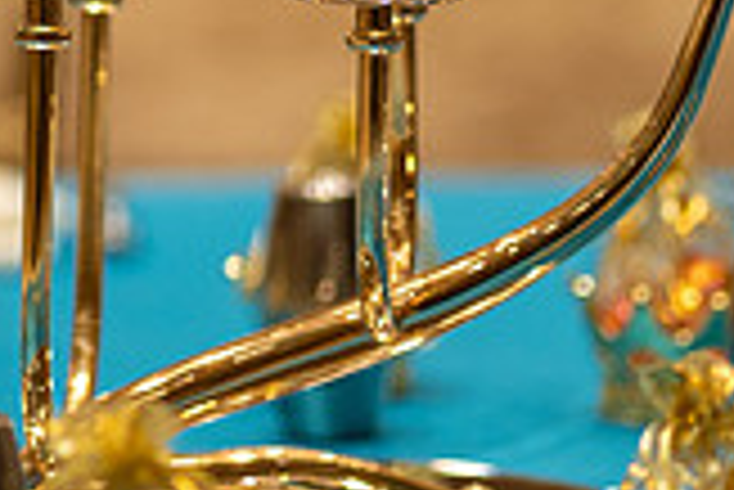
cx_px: 198
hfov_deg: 6.8
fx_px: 6163
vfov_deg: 4.6
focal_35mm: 302
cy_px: 65
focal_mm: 85
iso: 500
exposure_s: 1/125
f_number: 1.8
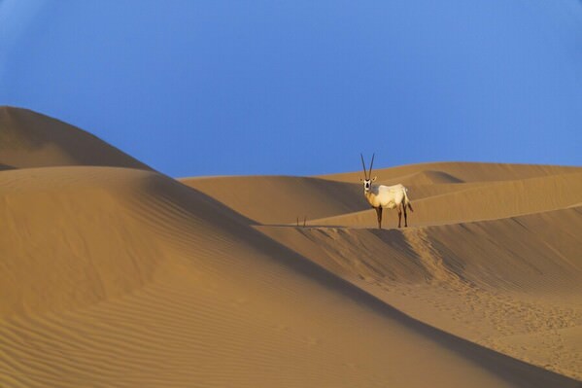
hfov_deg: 3.7
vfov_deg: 2.5
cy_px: 194
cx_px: 291
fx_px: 9050
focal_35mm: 560
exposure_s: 1/2500
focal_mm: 560
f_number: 8
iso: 2000
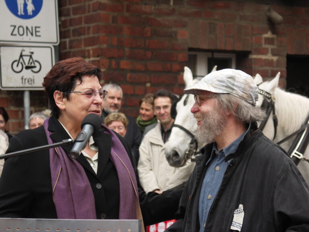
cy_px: 116
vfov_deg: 12.2
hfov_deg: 16.3
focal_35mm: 121
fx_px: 1080
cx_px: 154
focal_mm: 31.2
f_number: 3.2
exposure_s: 1/160
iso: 50
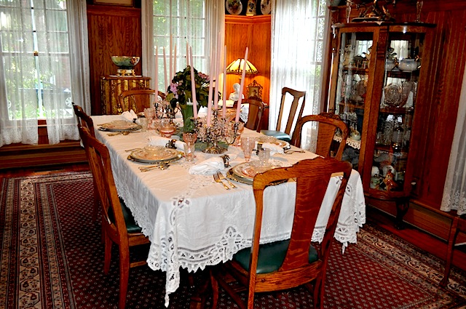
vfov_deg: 39.9
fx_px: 427
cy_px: 154
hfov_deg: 57.3
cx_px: 233
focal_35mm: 33
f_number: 3.8
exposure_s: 1/60
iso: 800
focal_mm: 22
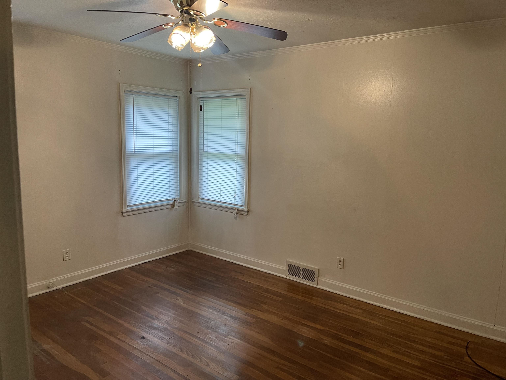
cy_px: 190
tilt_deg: -6.2
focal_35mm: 25
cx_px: 253
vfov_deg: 54.9
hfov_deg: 69.4
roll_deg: -0.6
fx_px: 365
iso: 250
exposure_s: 1/60
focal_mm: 5.1
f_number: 1.6
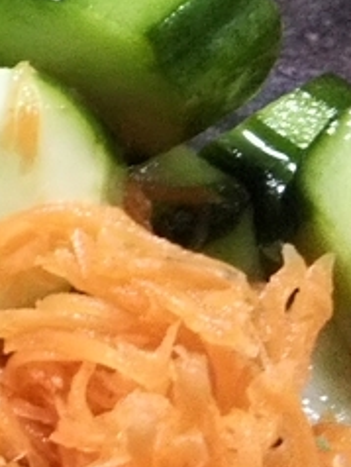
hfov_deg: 9.6
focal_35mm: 129
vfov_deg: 15.2
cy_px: 137
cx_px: -596
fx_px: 1741
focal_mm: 4
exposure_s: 1/30
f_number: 2.2
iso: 250
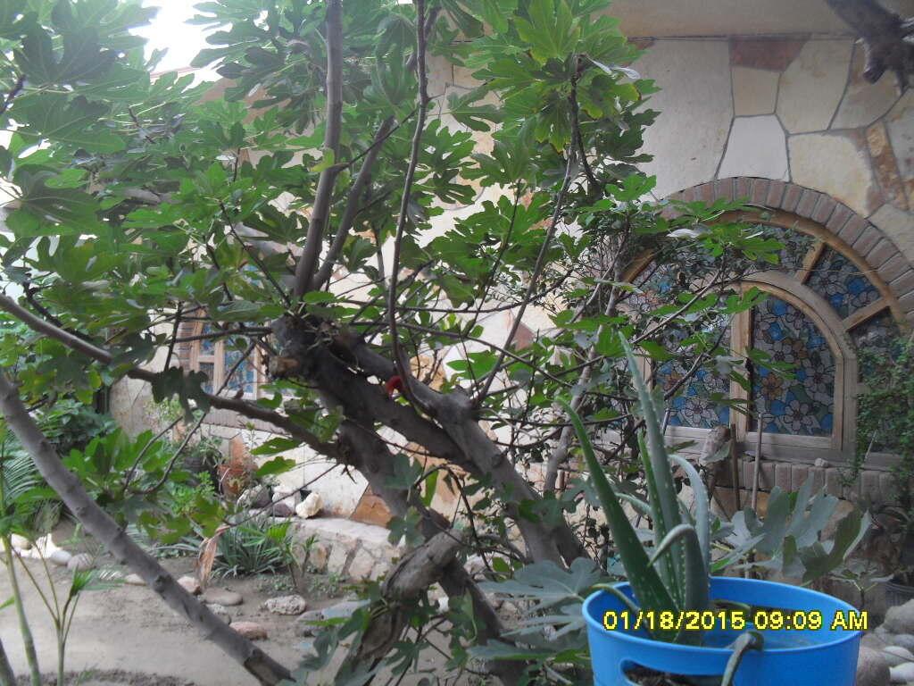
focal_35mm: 35
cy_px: 343
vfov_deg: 40.7
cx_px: 457
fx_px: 924
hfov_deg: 52.6
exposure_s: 1/45
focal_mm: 6.3
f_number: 3.2
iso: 100
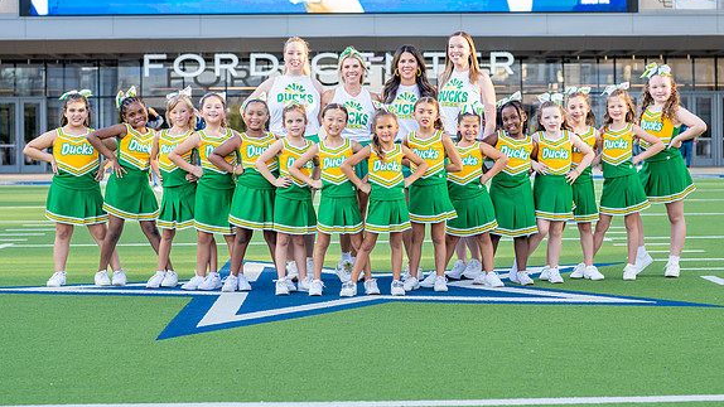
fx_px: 1574
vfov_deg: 14.7
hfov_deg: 25.9
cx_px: 410
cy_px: 164
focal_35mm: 82
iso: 320
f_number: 2.8
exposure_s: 1/800
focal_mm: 50
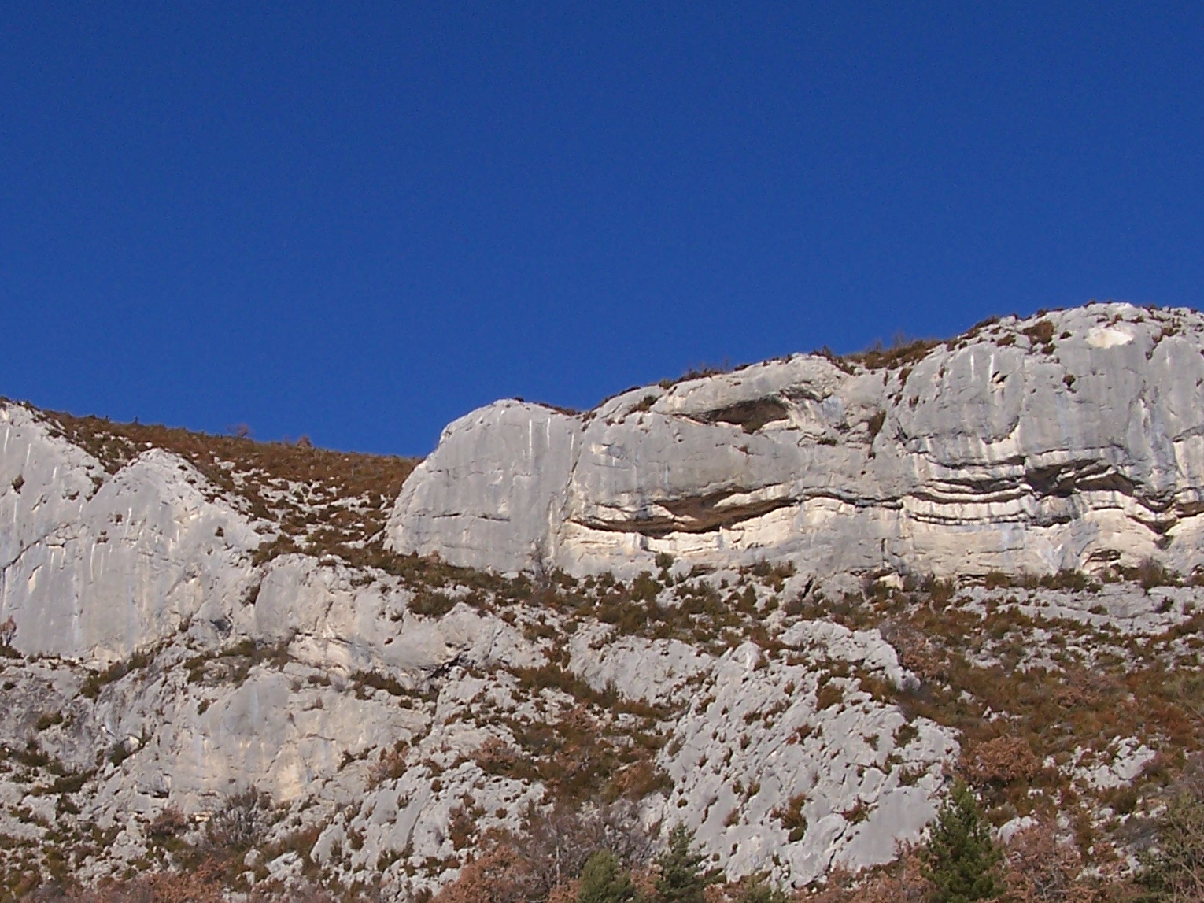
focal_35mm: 64
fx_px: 2226
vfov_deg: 22.7
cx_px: 390
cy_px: 654
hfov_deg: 30.0
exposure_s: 1/640
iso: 80
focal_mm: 6.3
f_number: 5.6
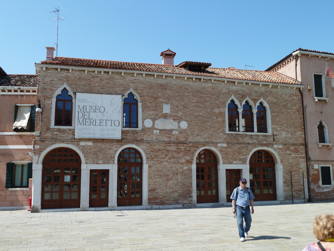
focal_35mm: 35
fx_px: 338
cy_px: 126
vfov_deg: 40.7
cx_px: 167
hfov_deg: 52.6
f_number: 4.5
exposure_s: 1/400
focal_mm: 5.7
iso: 80
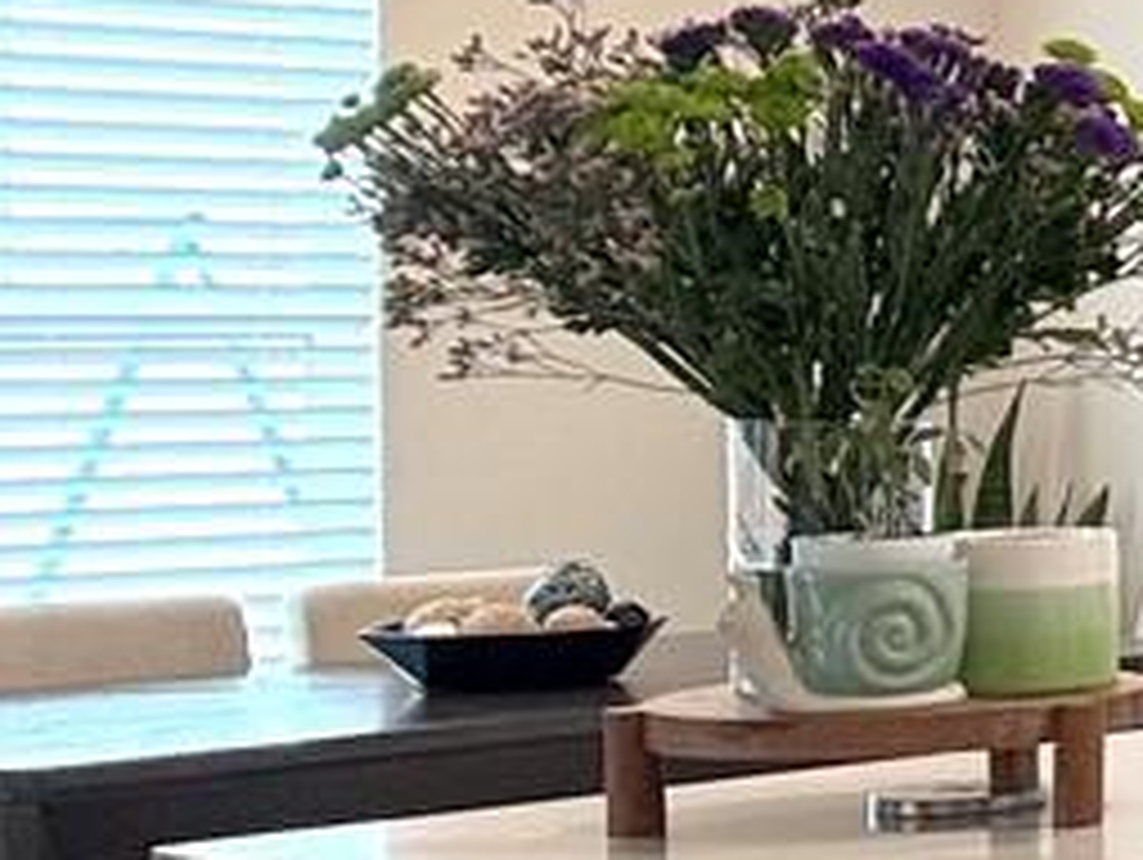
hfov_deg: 11.3
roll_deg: +0.5
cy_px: 261
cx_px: 2588
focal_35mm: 151
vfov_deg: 9.8
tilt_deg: +0.9
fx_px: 4991
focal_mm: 6.76
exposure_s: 1/120
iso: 250
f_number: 1.78
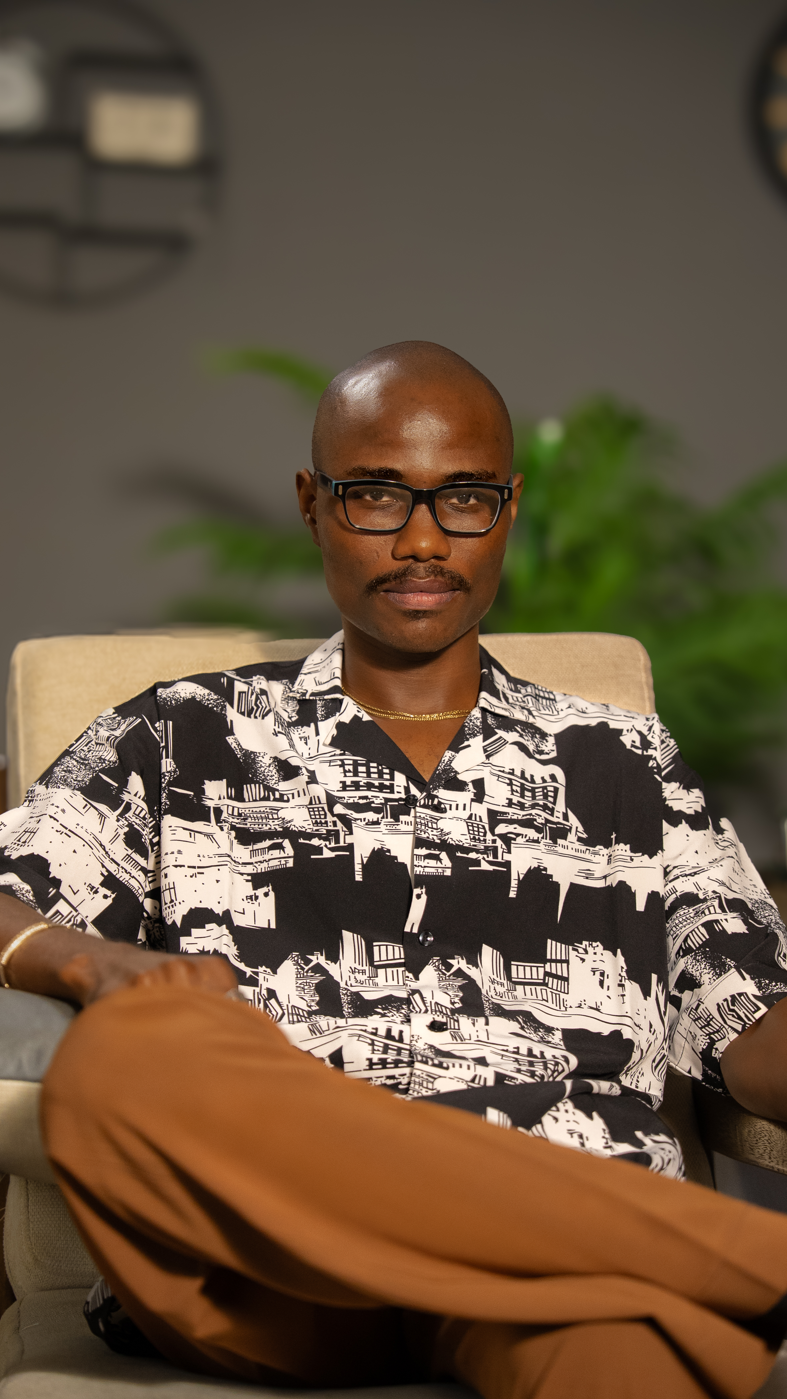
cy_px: 703
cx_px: 413
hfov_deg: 16.3
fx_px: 2745
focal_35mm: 74
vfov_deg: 28.6
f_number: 2.8
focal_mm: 70
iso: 3200
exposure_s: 1/250
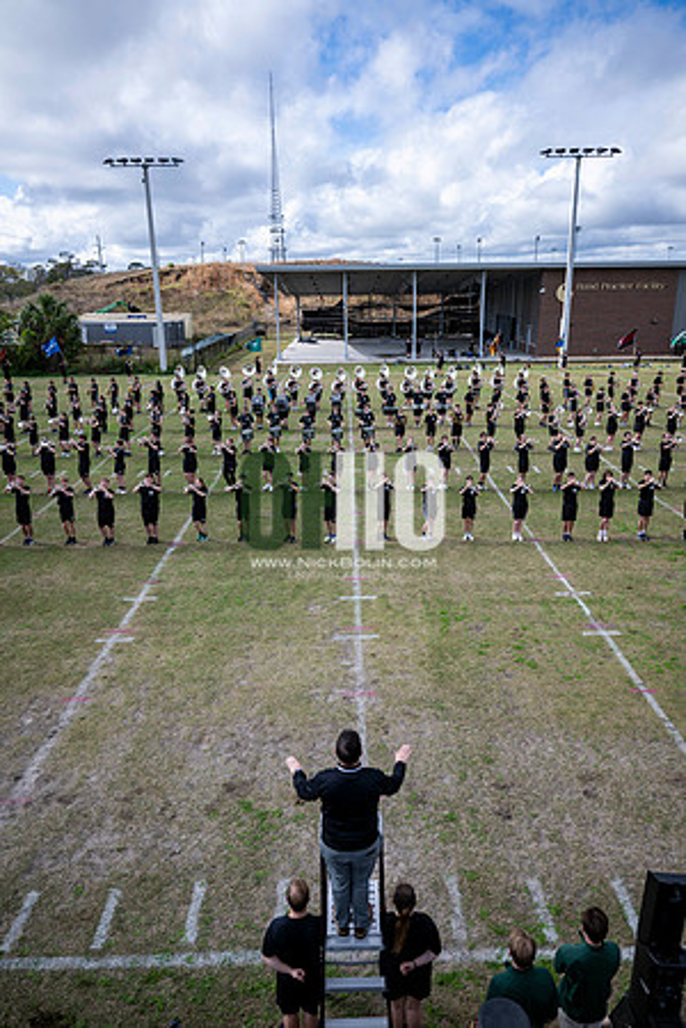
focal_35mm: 24
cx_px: 343
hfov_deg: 53.1
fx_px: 686
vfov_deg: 73.7
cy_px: 514
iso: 100
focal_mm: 24
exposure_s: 1/1250
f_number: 2.8
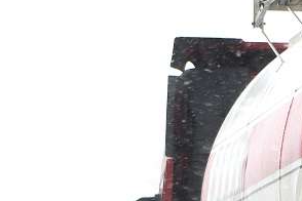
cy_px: 239
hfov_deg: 3.8
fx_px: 4488
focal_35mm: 535
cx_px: 354
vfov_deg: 2.6
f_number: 2.8
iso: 100
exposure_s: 1/200
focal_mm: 105
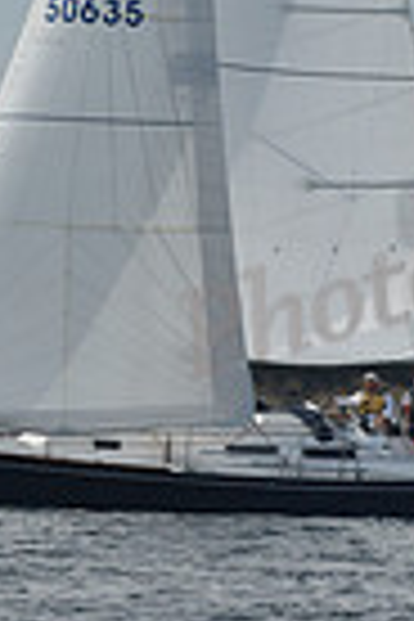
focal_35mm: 839
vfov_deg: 2.5
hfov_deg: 1.6
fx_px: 14472
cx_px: -52
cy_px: -364
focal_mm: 200
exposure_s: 1/1000
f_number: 10
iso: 320
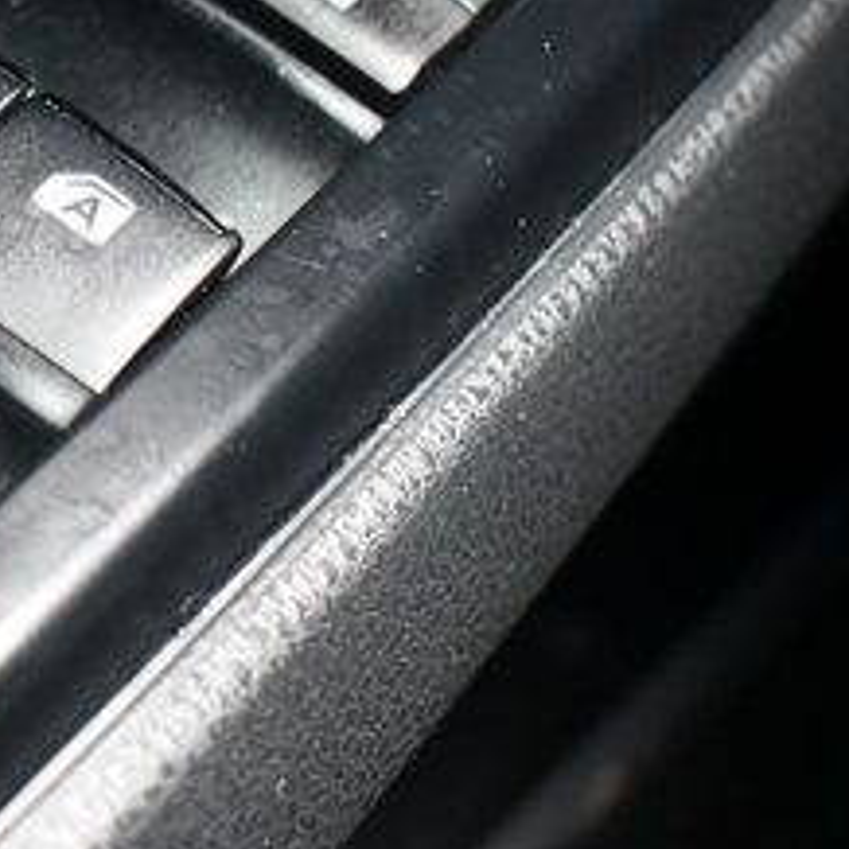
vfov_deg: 14.4
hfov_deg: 14.2
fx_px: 3330
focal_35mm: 120
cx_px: -51
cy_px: 142
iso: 4500
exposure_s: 1/60
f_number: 4.5
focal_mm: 32
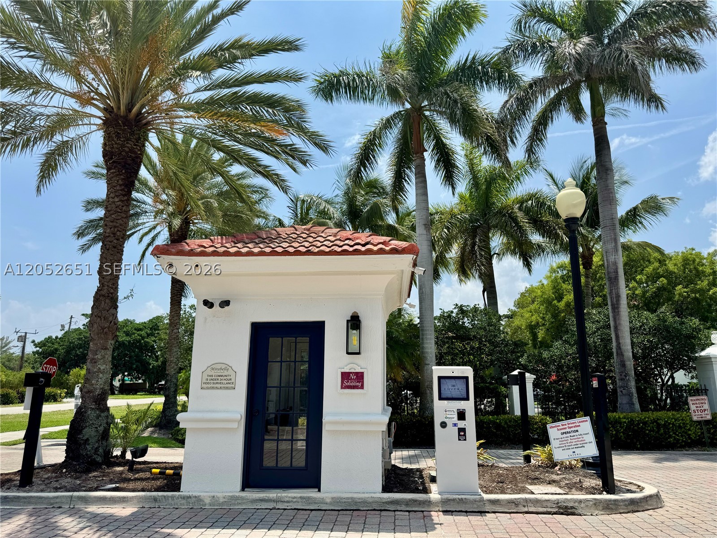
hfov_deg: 71.6
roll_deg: -0.2
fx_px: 497
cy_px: 269
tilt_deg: +12.6
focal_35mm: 24
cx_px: 358
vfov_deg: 56.8
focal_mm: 6.76
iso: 80
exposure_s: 1/5348
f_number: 1.78
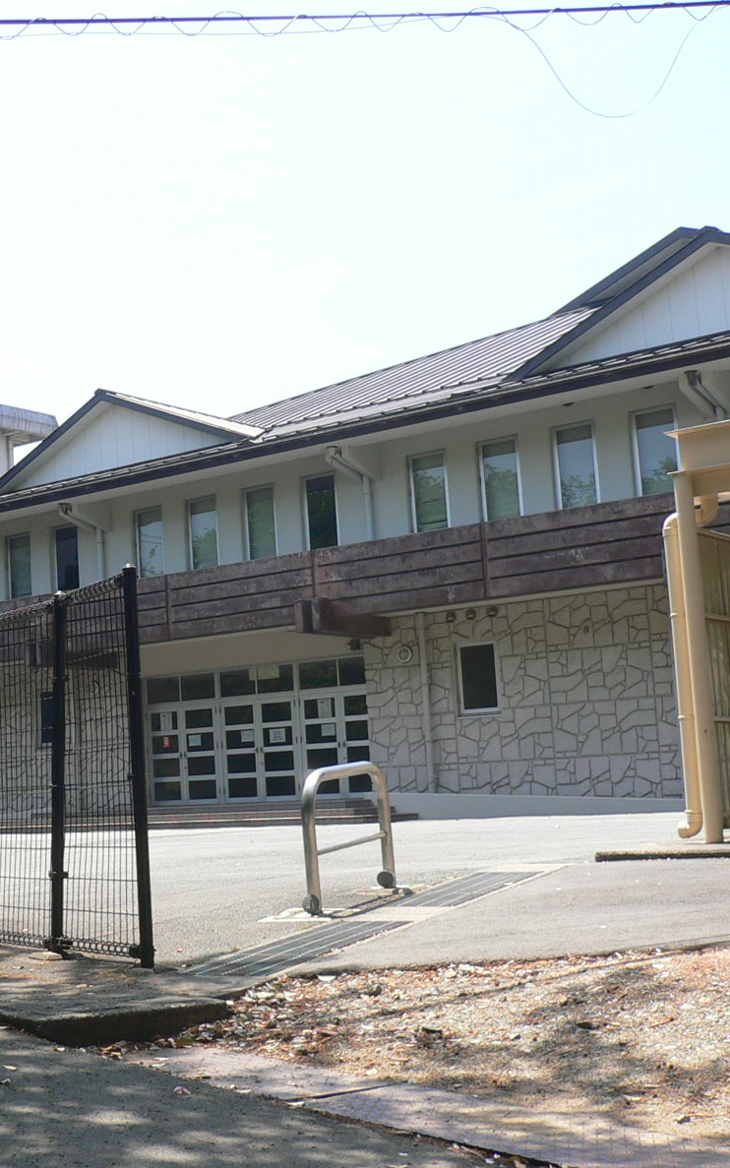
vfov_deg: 40.3
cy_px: 584
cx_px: 19
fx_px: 1591
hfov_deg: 24.8
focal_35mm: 50
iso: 64
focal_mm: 5.8
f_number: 5.6
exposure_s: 1/125
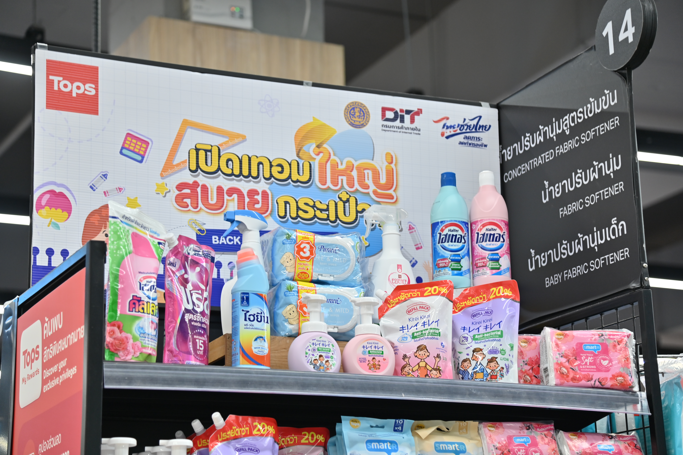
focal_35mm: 92
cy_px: 228
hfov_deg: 22.2
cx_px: 342
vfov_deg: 14.8
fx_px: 1744
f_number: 4.5
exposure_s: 1/100
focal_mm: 92
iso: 450
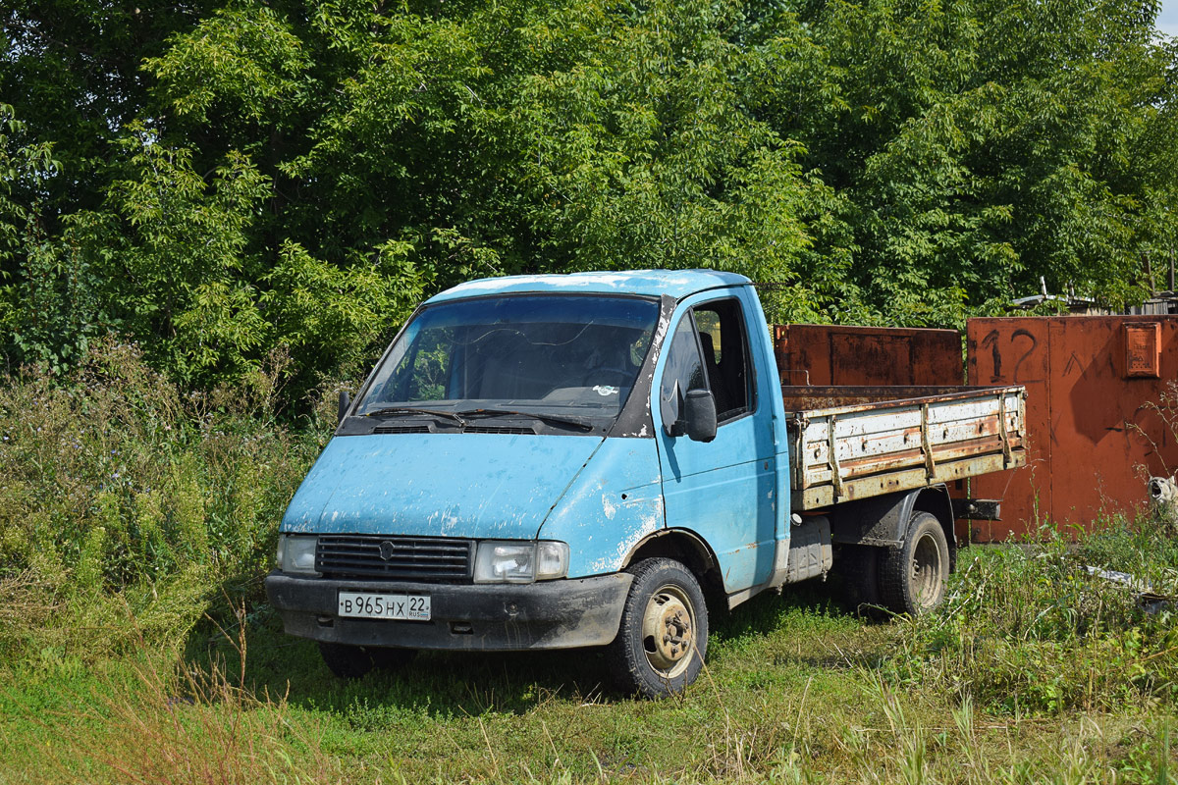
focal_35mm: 60
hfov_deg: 33.4
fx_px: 1963
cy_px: 392
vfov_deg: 22.6
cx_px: 589
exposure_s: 1/1000
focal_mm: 40
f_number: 6.3
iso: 200
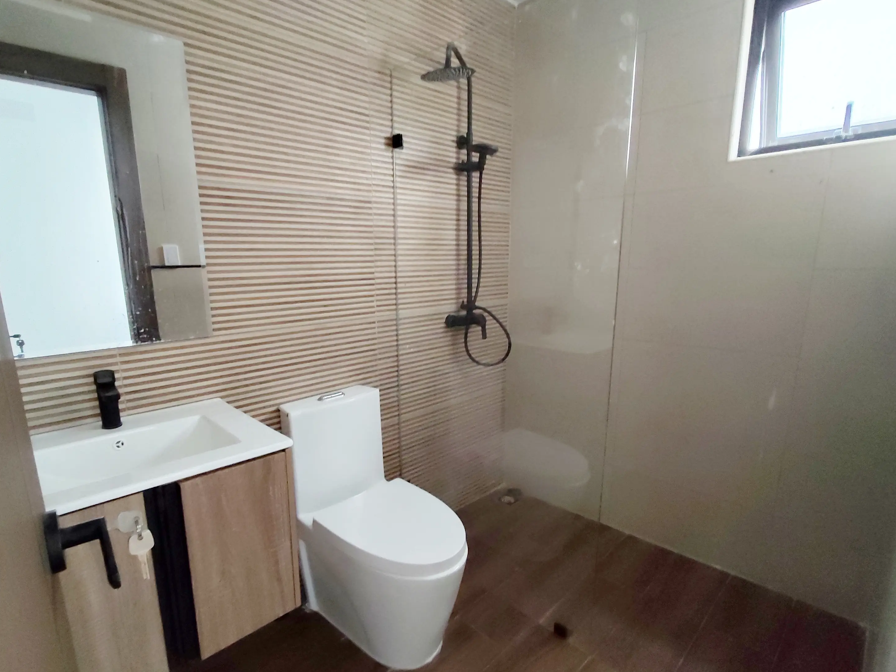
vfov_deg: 71.5
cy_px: 363
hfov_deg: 87.6
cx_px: 411
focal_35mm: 18
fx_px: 466
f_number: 2.2
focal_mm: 1.67
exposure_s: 1/25
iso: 348
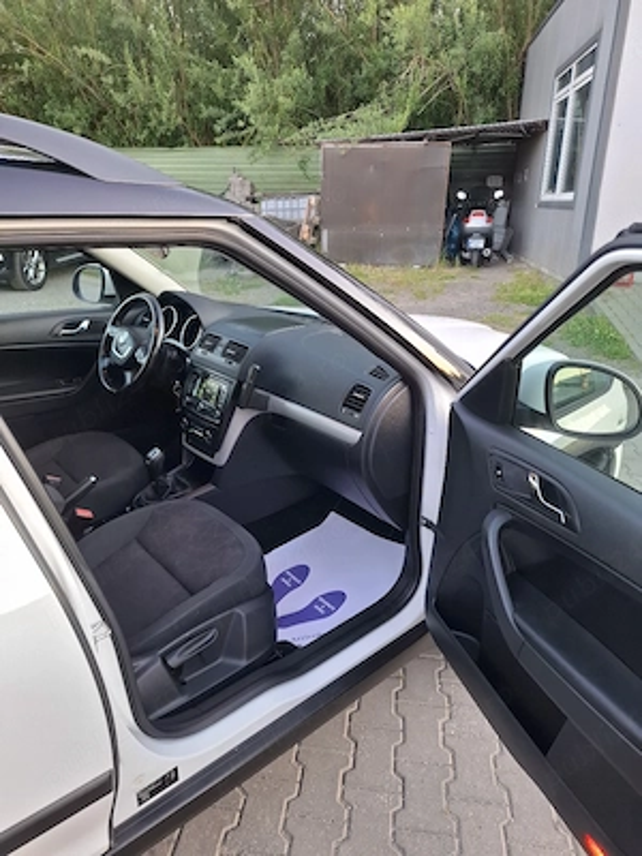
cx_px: 321
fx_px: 569
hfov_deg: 58.9
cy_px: 428
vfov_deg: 73.9
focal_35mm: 23
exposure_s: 1/100
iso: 320
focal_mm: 5.54
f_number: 1.8
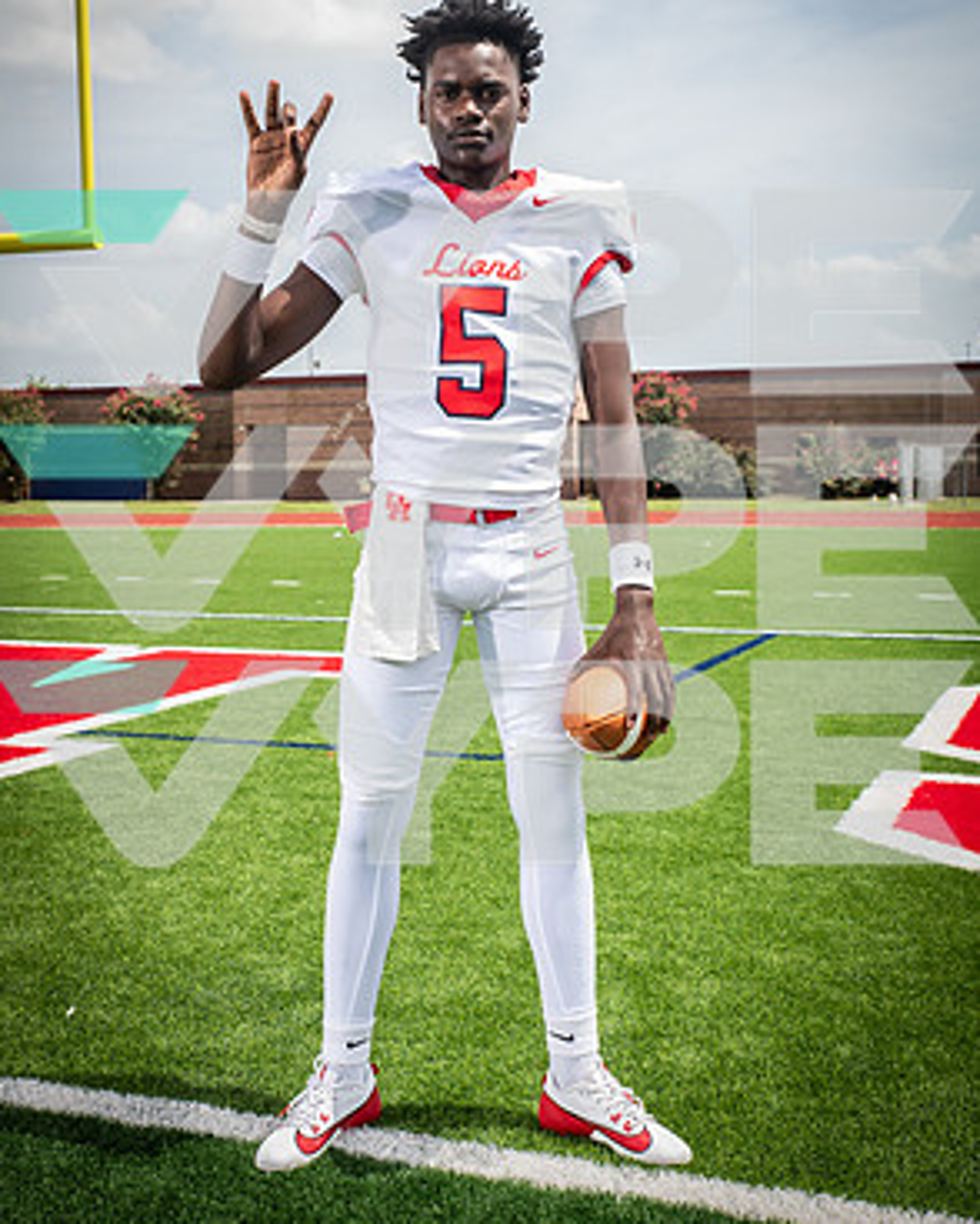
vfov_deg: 40.2
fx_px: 1666
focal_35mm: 46
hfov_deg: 32.8
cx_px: 487
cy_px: 530
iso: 160
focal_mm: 40
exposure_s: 1/500
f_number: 7.1
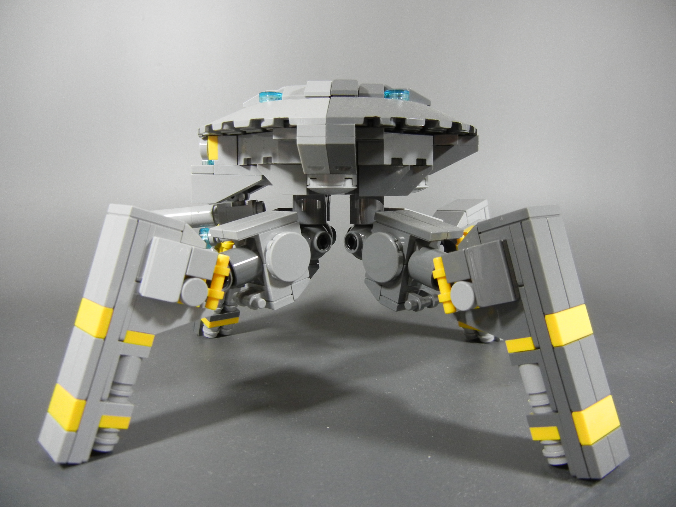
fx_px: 586
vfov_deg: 46.8
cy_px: 254
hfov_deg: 60.0
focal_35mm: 30
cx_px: 338
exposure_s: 1/35.8
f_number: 3.5
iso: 400
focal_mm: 5.4
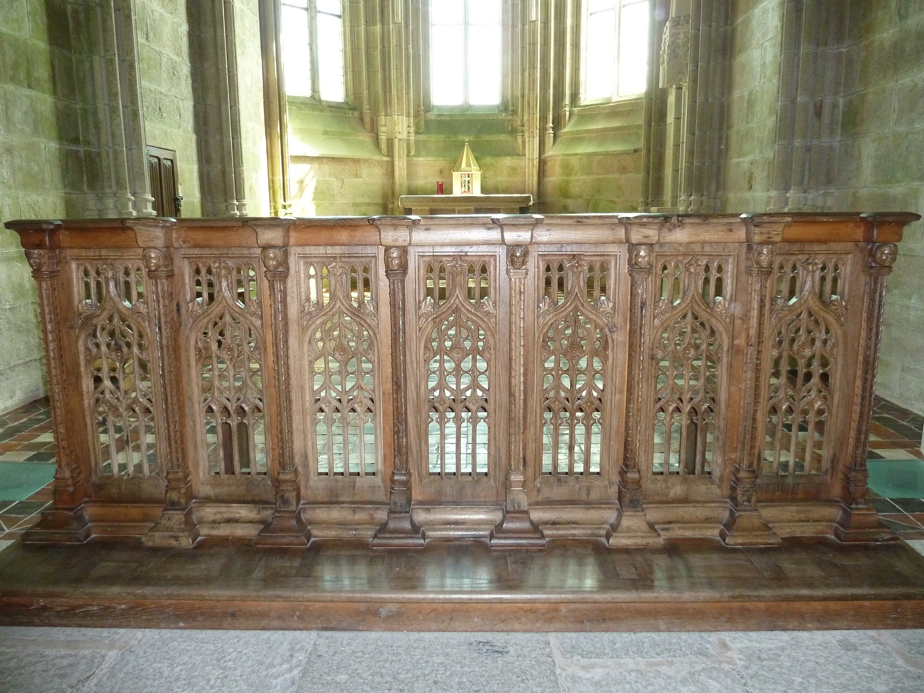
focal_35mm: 25
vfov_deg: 54.9
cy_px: 346
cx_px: 462
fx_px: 667
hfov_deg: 69.4
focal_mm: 4.1
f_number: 3.3
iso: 320
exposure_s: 1/30
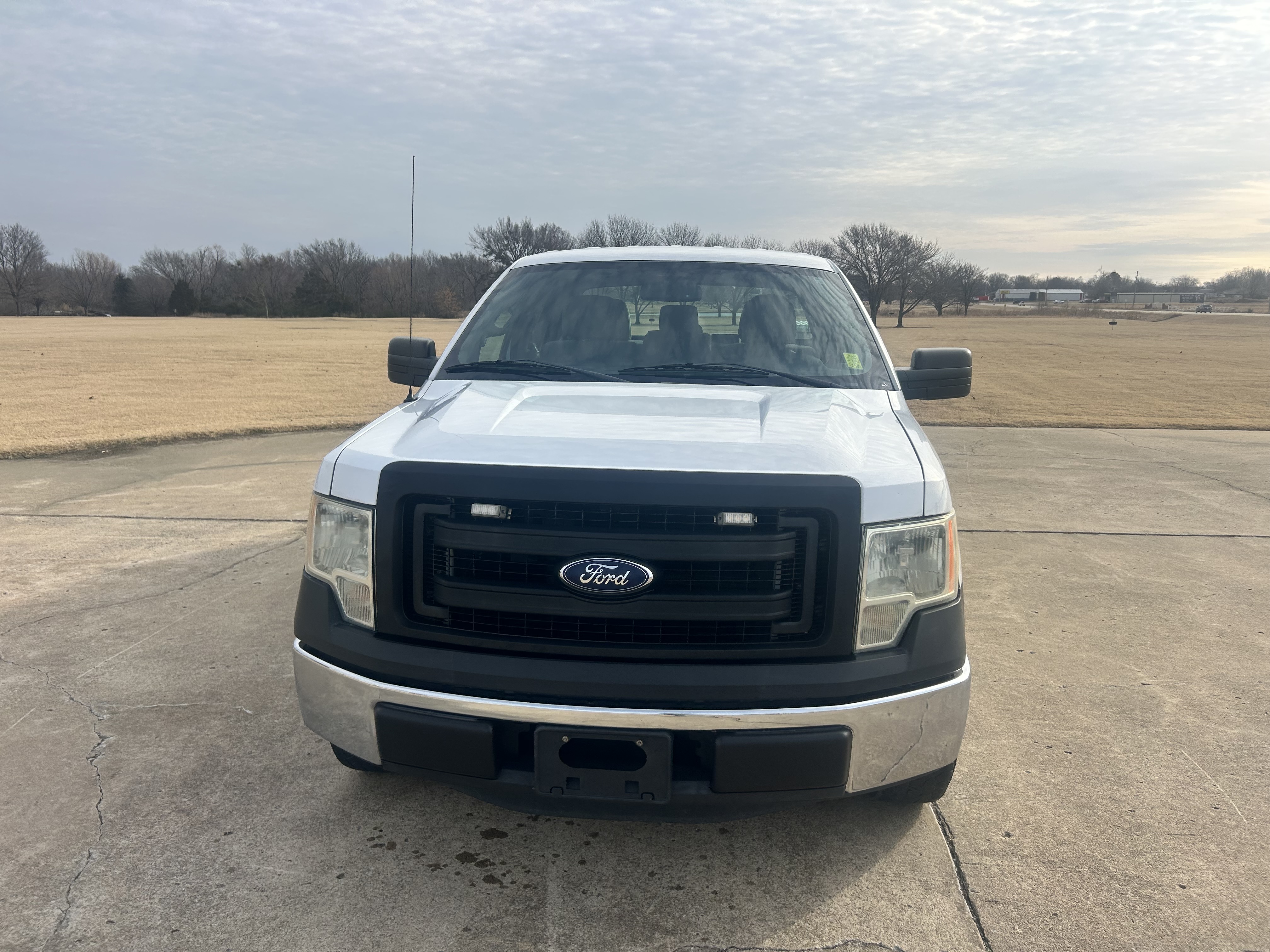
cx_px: 635
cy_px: 476
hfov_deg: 67.3
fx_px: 954
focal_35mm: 26
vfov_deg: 53.1
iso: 50
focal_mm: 5.7
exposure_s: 1/3968
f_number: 1.5
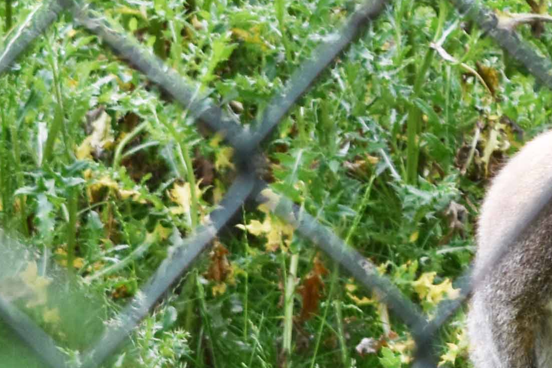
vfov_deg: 3.1
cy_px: -61
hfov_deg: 4.6
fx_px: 6879
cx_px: 865
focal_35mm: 449
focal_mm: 55
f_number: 7.1
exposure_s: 1/200
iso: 400
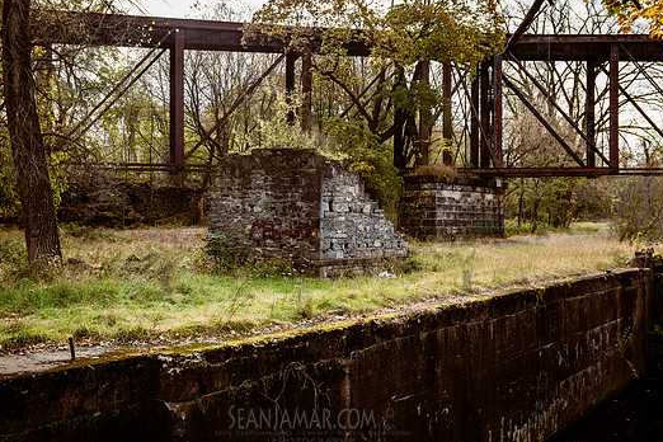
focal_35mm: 40
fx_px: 737
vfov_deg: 33.4
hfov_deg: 48.4
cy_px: 239
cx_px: 315
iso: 200
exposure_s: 1/320
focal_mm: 24
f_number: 4.5
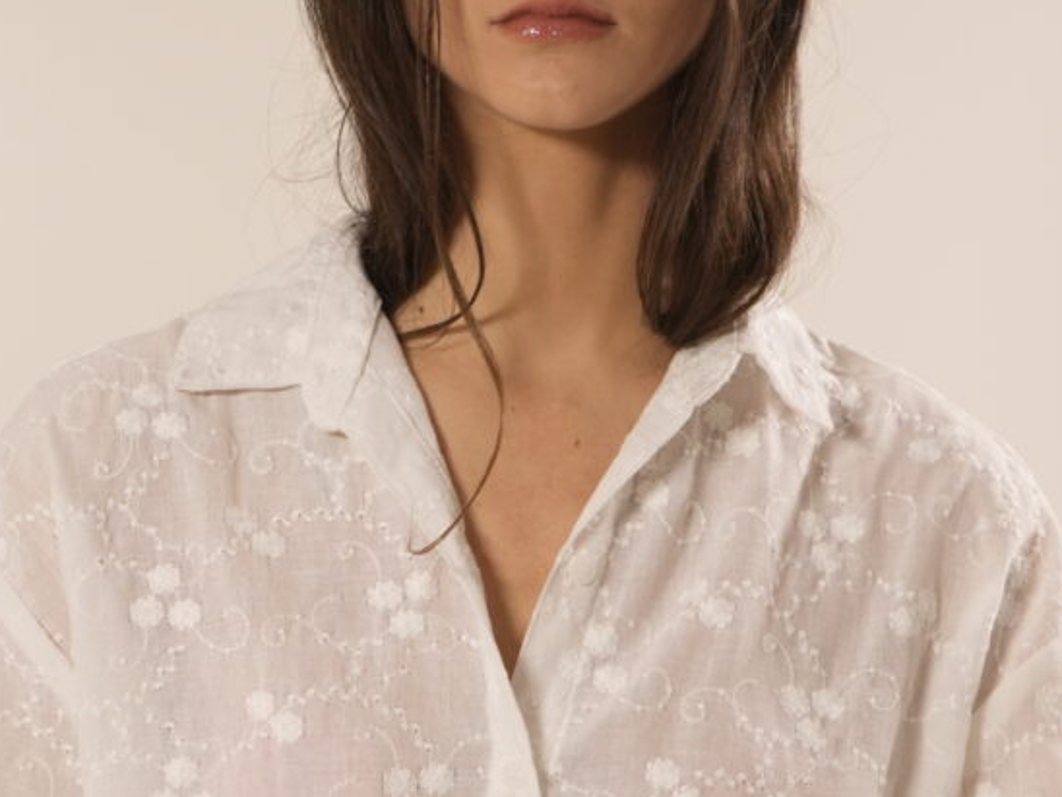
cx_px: 547
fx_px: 4847
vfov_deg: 9.3
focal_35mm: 158
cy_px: 762
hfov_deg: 12.5
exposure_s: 1/50
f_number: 4
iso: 400
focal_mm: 50
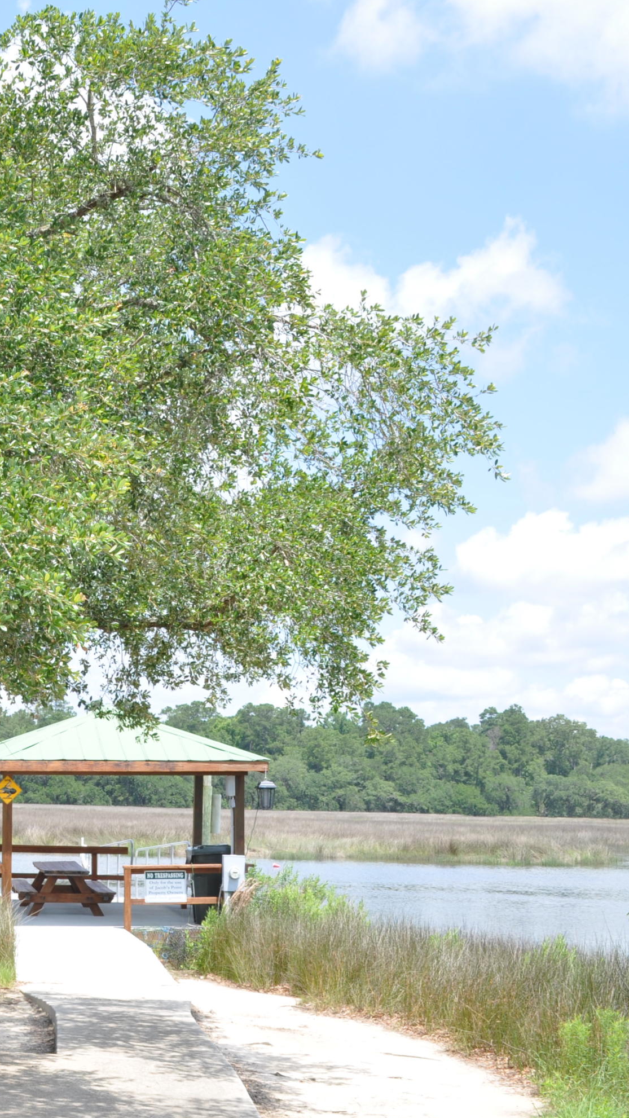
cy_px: 558
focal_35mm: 57
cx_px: -92
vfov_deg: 36.6
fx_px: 1690
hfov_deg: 20.0
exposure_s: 1/100
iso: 200
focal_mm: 24
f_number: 11
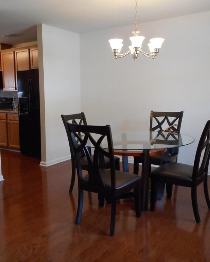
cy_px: 129
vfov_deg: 54.2
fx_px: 256
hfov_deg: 44.5
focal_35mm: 33
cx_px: 93
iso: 360
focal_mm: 4.5
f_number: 3.7
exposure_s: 1/30
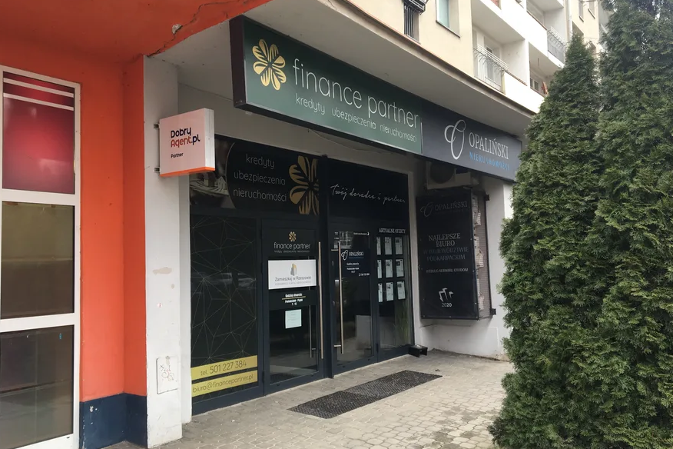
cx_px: 339
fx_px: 579
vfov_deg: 42.3
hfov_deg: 60.3
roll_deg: +2.0
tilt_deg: +3.6
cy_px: 223
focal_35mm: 31
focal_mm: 4.15
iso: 25
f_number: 2.2
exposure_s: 1/100
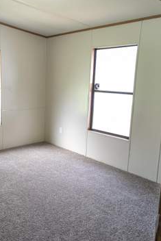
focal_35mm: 34
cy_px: 119
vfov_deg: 55.8
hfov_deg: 37.3
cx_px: 29
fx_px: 228
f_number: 1.68
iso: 257
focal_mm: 6.9
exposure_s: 1/60
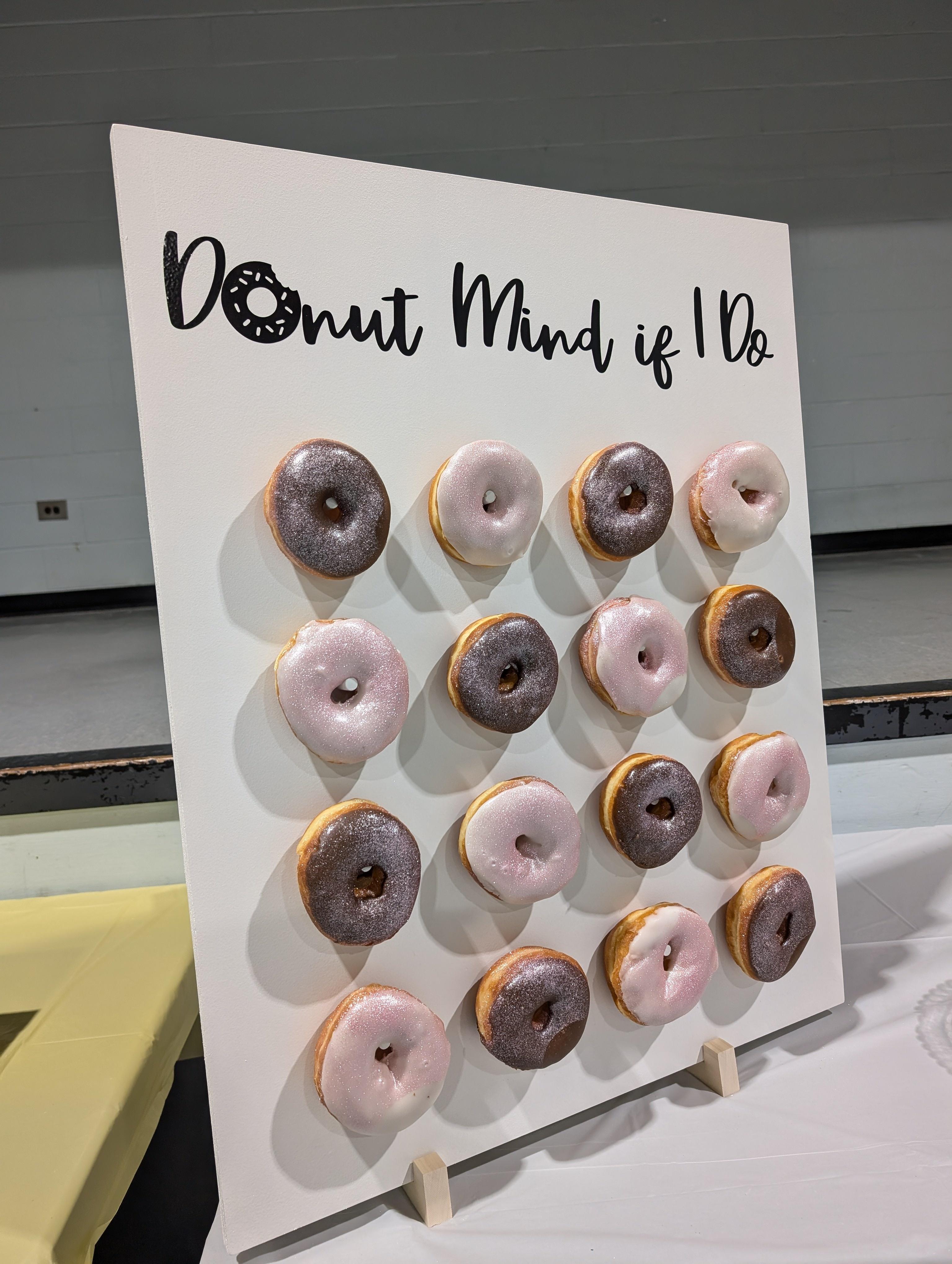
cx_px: 476
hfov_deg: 56.9
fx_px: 878
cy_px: 632
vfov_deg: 71.5
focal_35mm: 24
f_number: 1.68
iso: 187
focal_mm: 6.9
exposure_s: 1/125
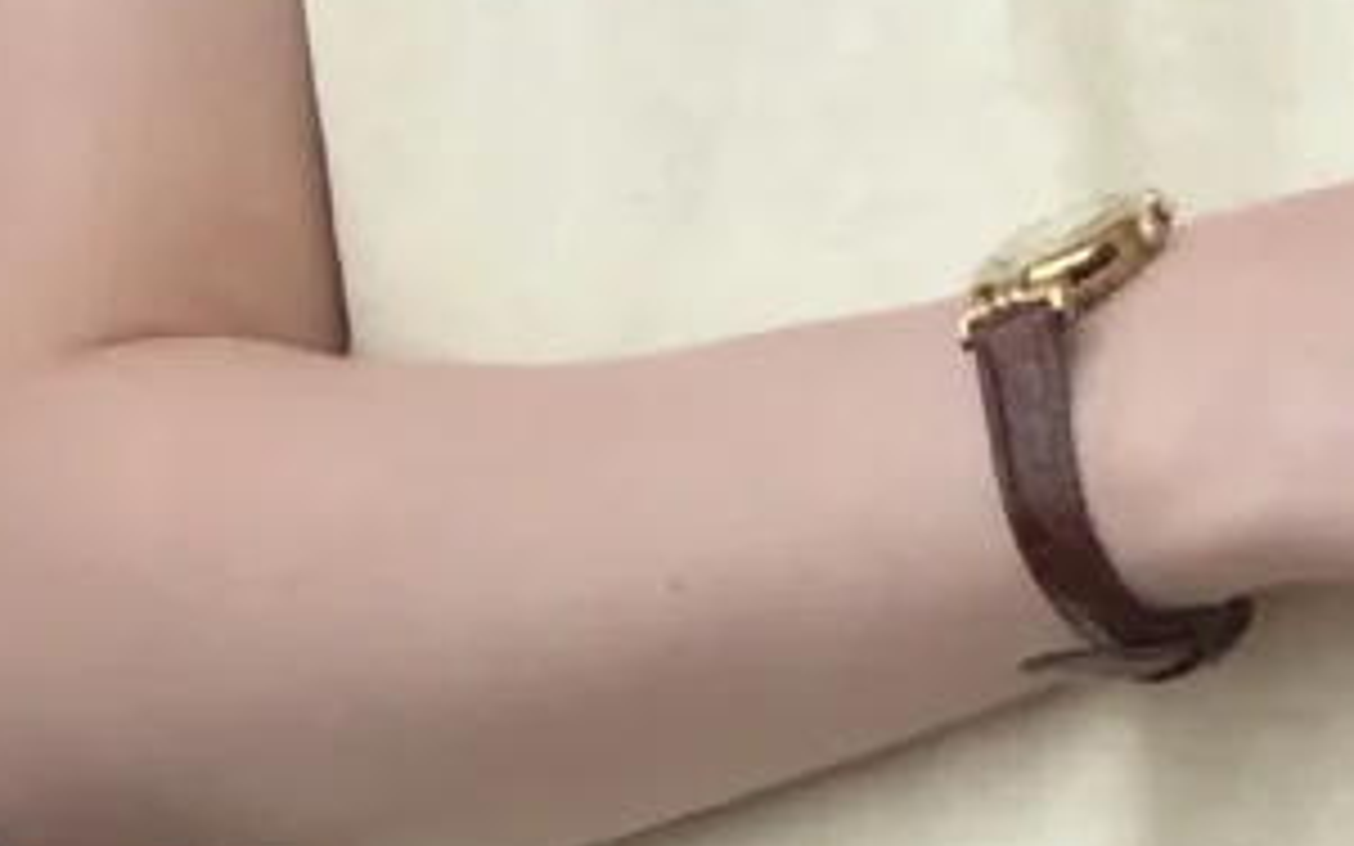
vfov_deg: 8.4
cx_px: 1179
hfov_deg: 13.7
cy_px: 1305
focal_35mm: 152
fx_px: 5608
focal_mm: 2.71
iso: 320
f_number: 1.9
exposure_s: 1/60
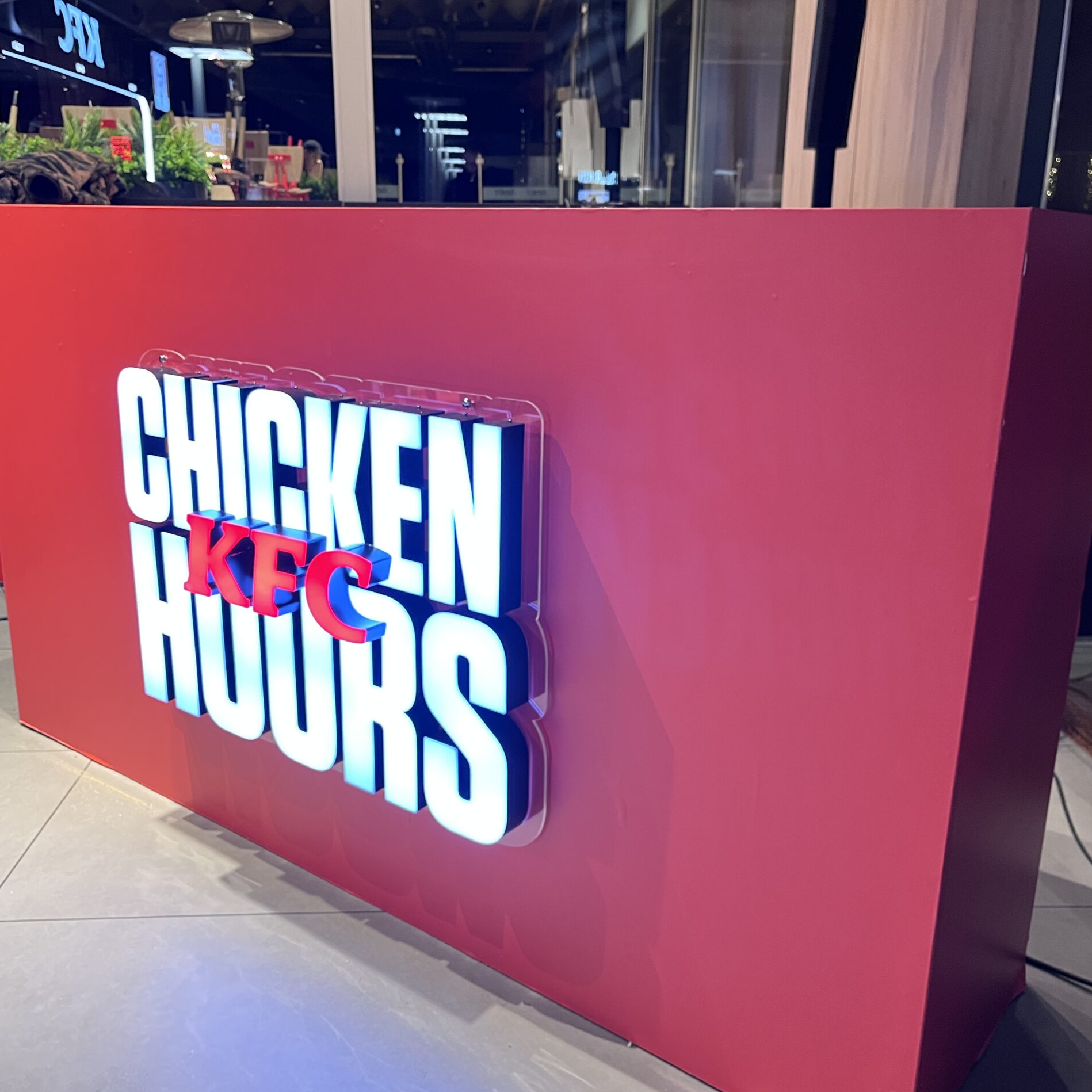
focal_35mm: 31
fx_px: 1106
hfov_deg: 52.5
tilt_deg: -16.5
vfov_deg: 52.5
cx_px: 529
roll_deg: -0.2
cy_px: 552
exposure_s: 1/60
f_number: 1.6
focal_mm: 5.1
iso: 400
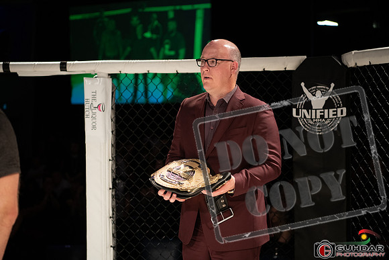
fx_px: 757
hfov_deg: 28.8
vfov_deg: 19.5
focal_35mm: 70
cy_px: 130
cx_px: 194
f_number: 2.8
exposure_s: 1/1000
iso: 1800
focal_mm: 70
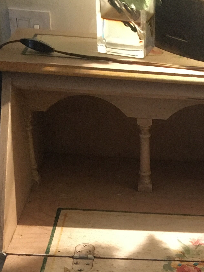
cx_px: 200
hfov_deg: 20.7
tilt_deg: -38.5
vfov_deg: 25.6
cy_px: 317
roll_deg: -6.4
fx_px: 542
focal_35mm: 69
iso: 250
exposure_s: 1/17
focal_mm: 4.15
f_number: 2.2
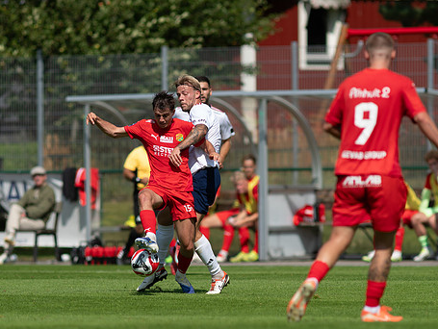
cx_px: 228
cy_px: 203
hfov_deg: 3.3
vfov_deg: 2.5
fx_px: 7661
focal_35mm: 605
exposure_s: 1/1600
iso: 100
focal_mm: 300
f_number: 3.2
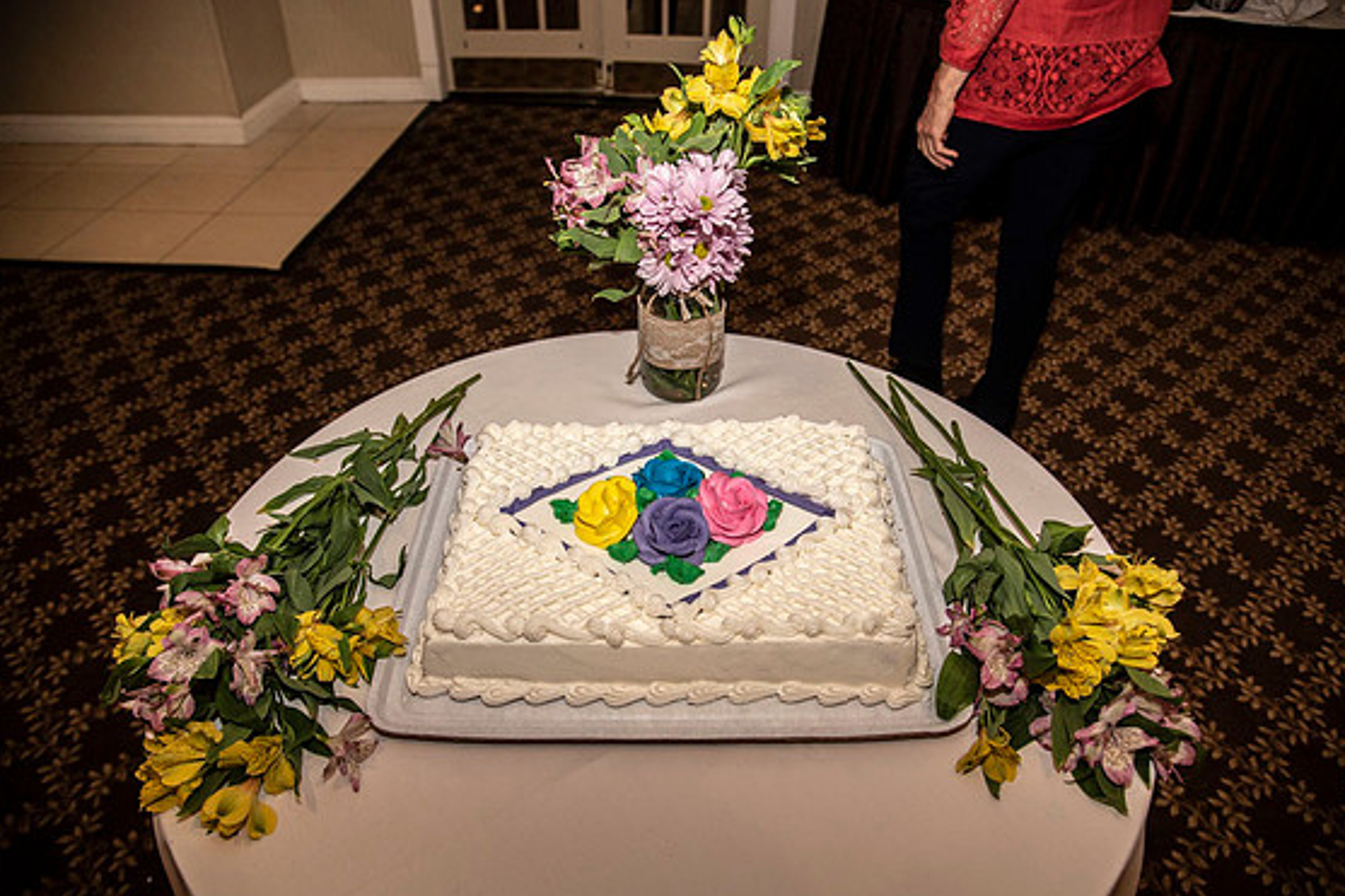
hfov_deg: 71.5
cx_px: 683
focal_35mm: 25
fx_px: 934
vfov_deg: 51.3
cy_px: 458
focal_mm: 24
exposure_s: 1/200
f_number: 4
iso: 640
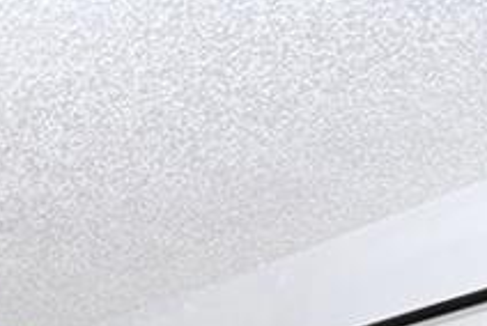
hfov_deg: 15.4
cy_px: 985
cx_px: -404
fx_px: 1531
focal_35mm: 113
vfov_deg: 9.5
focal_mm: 15
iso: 200
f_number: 4.5
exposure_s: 1/80
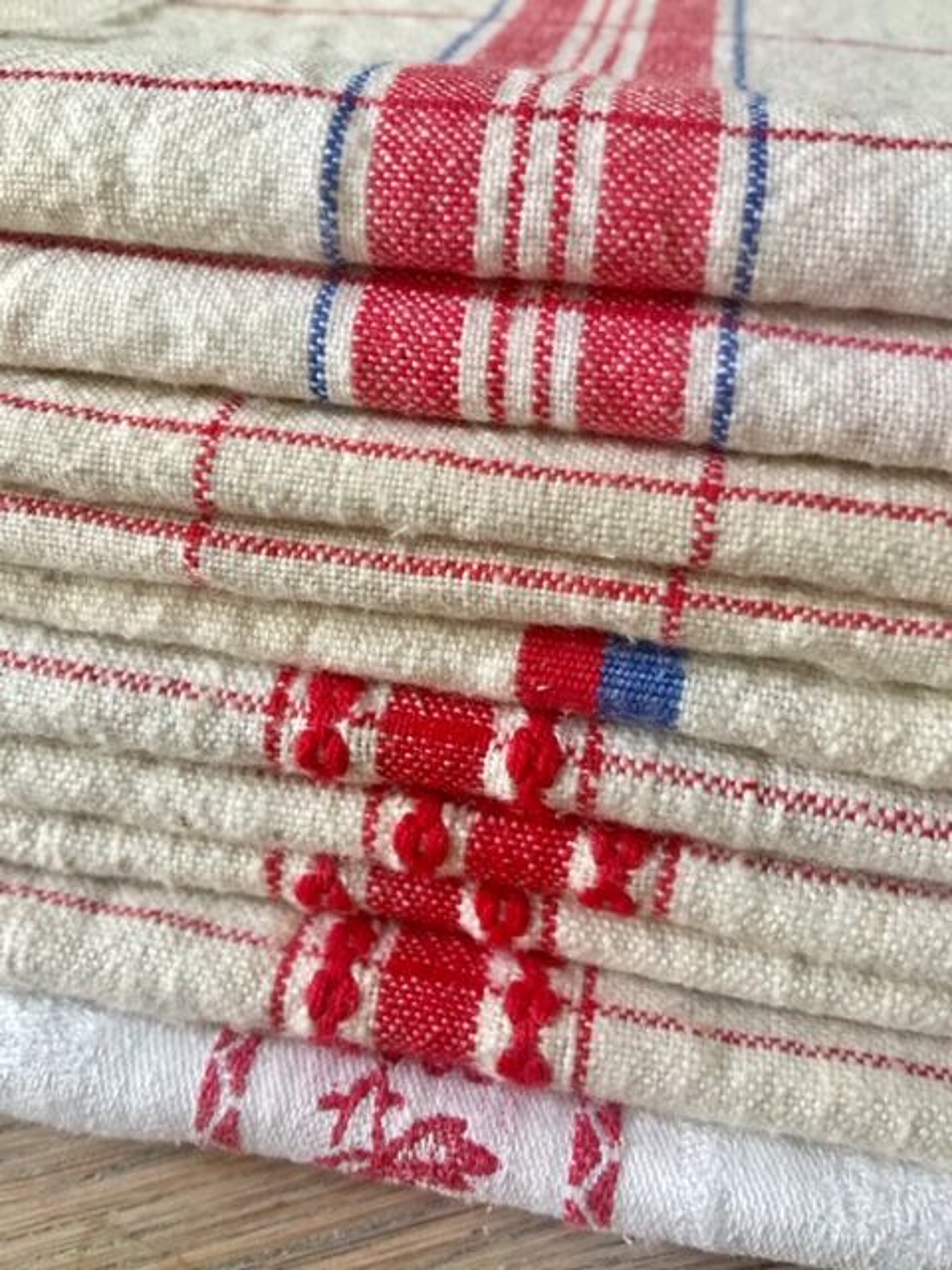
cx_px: 476
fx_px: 1063
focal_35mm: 29
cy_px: 635
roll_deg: -0.5
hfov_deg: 48.2
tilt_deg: -42.2
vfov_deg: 61.7
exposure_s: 1/33
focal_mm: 4.15
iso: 64
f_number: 2.2
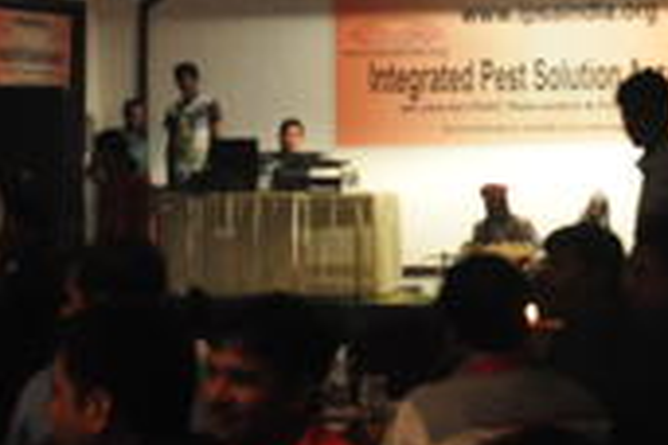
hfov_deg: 16.1
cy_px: 88
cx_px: 602
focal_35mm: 126
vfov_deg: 10.8
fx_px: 2338
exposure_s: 1/50
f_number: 5
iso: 2000
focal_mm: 24
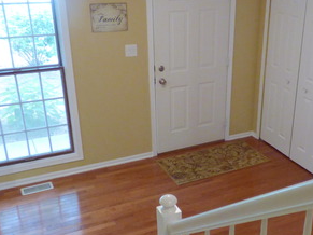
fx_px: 398
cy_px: 144
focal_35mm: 44
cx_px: 219
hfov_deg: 42.1
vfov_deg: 32.7
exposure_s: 1/25
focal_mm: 3.58
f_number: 2.8
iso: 400
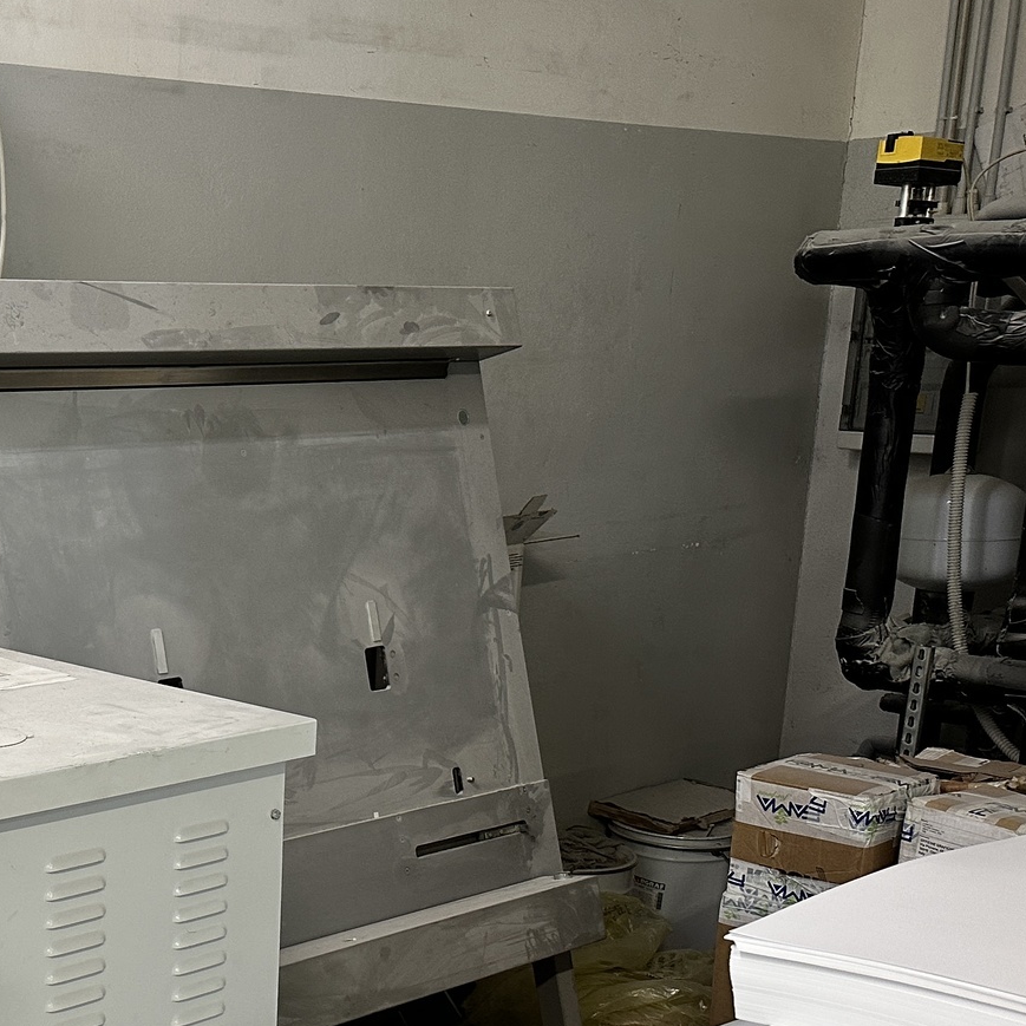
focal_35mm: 50
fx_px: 1677
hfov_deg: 31.2
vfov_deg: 33.3
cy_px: 777
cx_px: -27
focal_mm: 6.86
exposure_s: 1/100
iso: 200
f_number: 1.78
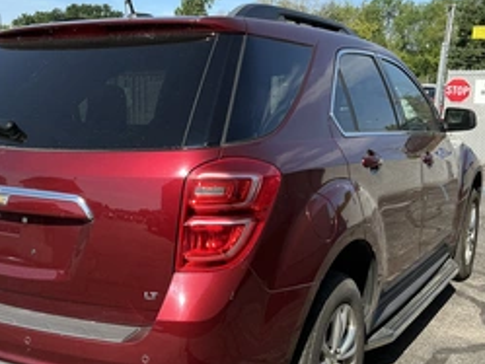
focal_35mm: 45
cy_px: 226
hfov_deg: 41.7
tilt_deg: -11.1
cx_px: 179
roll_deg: -0.3
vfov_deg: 32.1
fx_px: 631
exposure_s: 1/1076
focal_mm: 3
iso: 25
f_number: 1.8
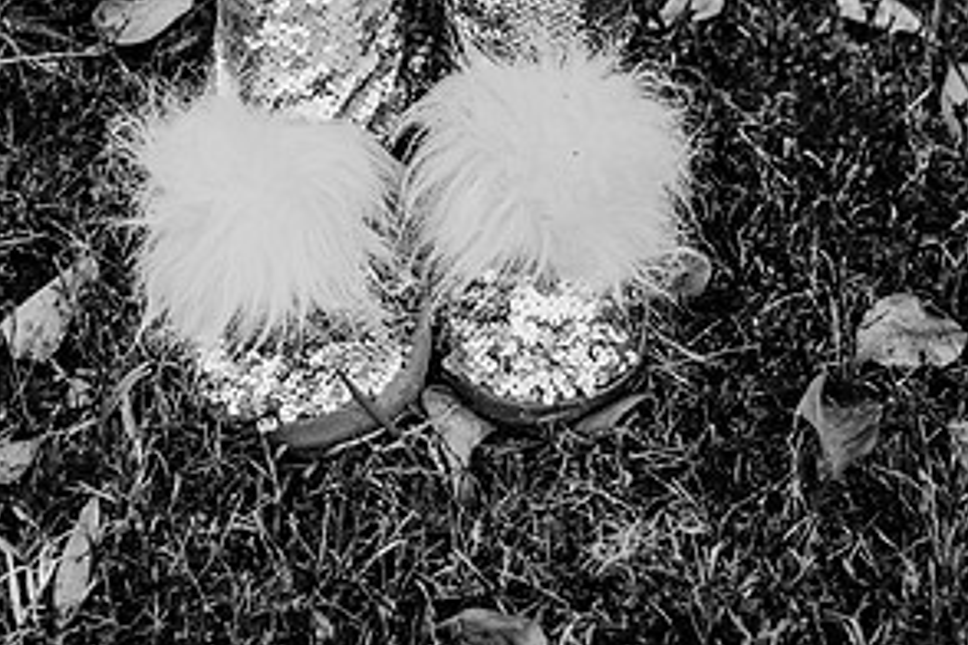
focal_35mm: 138
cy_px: 77
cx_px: 454
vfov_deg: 9.9
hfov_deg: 14.9
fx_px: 3710
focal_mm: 70
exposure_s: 1/800
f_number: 4
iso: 800
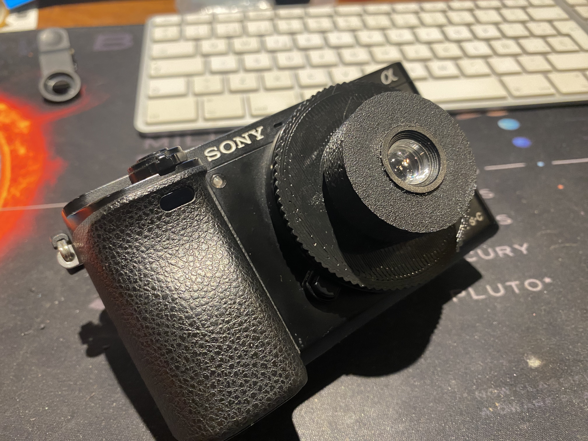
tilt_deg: -46.3
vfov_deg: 54.9
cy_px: 220
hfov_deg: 69.4
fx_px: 425
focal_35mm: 25
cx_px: 294
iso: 250
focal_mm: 4.25
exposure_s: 1/50
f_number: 1.8
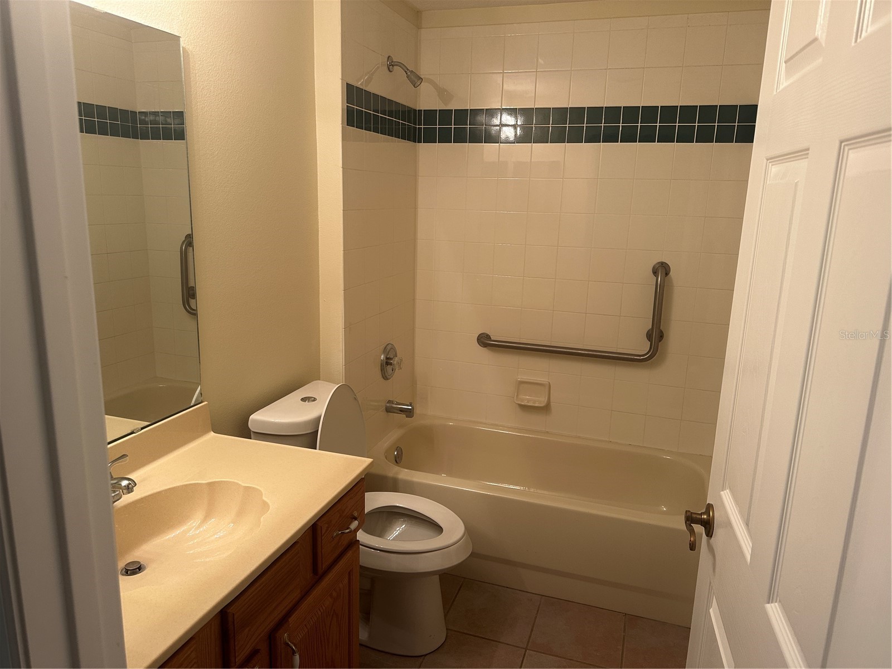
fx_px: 618
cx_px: 446
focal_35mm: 24
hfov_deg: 71.6
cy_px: 334
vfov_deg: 56.8
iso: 160
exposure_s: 1/60
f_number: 1.78
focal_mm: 6.86
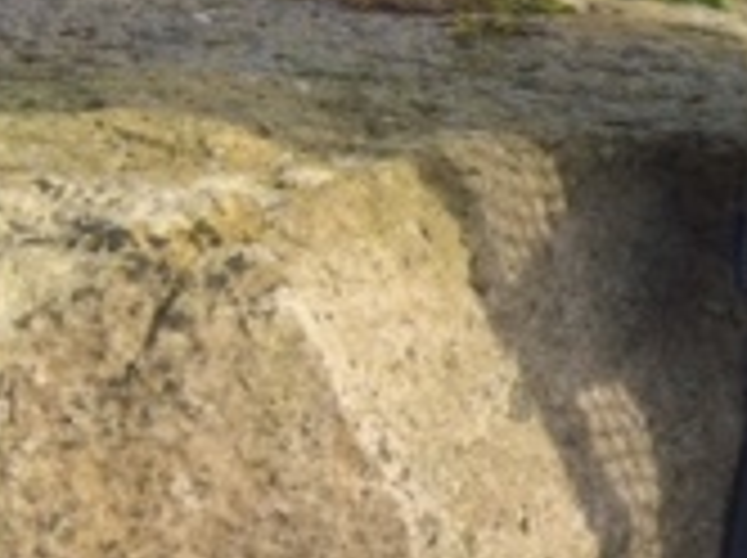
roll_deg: +1.1
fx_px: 2413
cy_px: 0
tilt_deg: +1.5
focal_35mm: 112
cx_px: 1166
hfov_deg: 15.9
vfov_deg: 13.0
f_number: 2.2
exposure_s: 1/494
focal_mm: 4.15
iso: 32
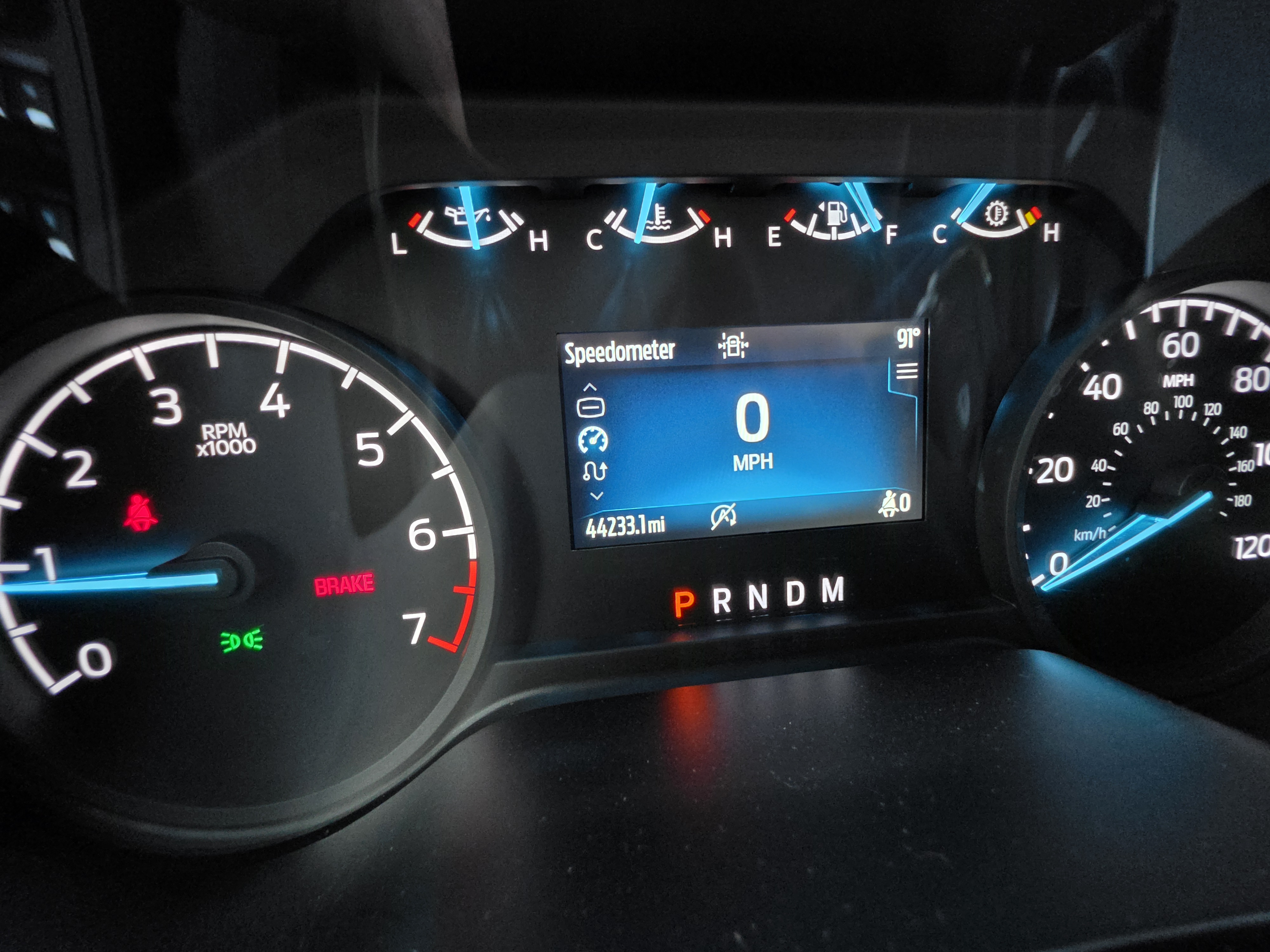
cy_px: 476
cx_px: 635
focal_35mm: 13
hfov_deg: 106.2
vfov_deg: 89.9
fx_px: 477
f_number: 1.9
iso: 800
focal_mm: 2.2
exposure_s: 1/50
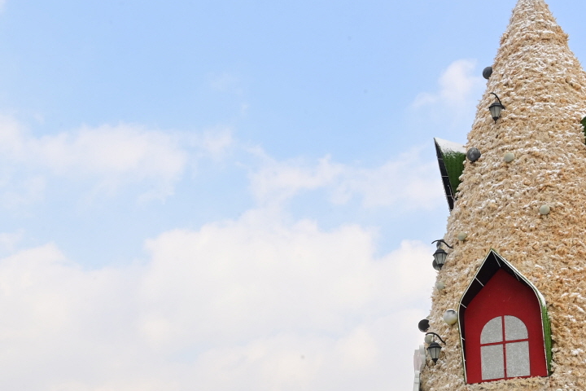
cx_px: 246
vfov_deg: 26.0
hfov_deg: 39.5
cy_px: 364
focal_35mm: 50
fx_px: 814
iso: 500
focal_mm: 24
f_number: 14
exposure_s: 1/160
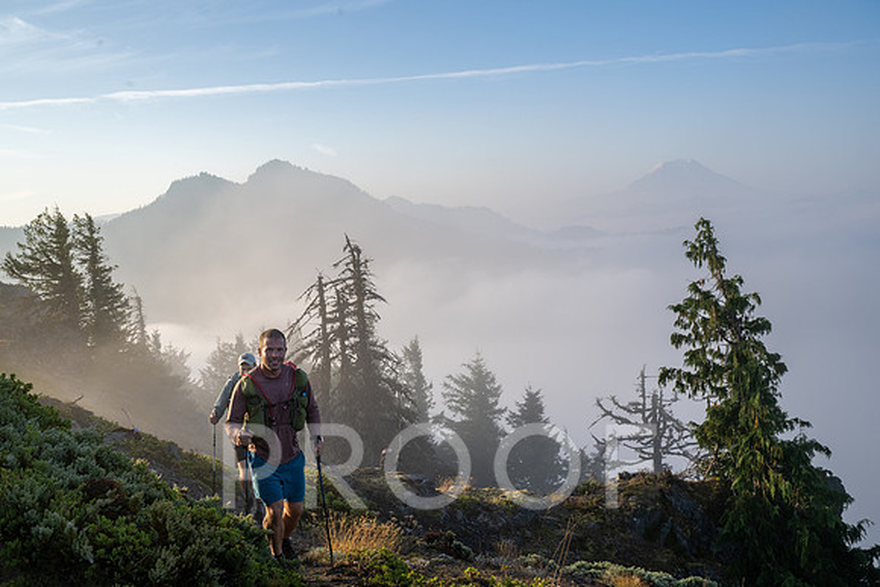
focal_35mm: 38
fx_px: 929
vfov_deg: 35.1
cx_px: 440
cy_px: 294
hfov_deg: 50.7
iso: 400
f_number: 10
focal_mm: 38
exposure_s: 1/250
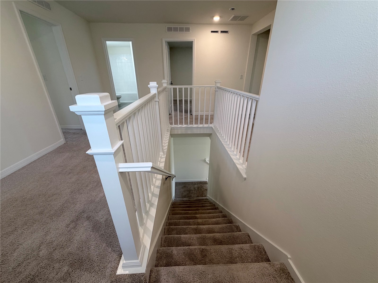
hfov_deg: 102.1
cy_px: 142
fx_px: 153
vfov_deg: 85.7
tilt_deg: -22.7
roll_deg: +0.3
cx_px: 189
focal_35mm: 14
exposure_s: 1/120
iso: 200
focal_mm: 2.22
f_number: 2.2
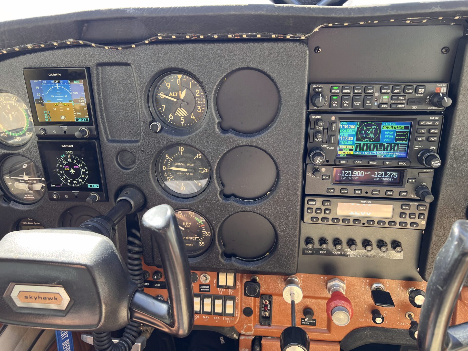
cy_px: 176
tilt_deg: -15.5
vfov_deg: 53.1
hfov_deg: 67.3
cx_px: 234
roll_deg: -0.4
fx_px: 352
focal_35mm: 26
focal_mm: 5.7
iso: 50
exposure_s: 1/150
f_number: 1.5
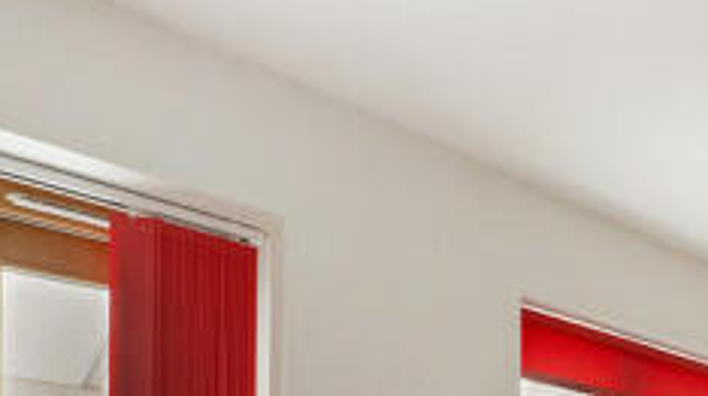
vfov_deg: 21.2
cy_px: 603
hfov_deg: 41.7
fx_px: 881
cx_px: 573
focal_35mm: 47
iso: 400
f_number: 8
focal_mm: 16
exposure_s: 1/10
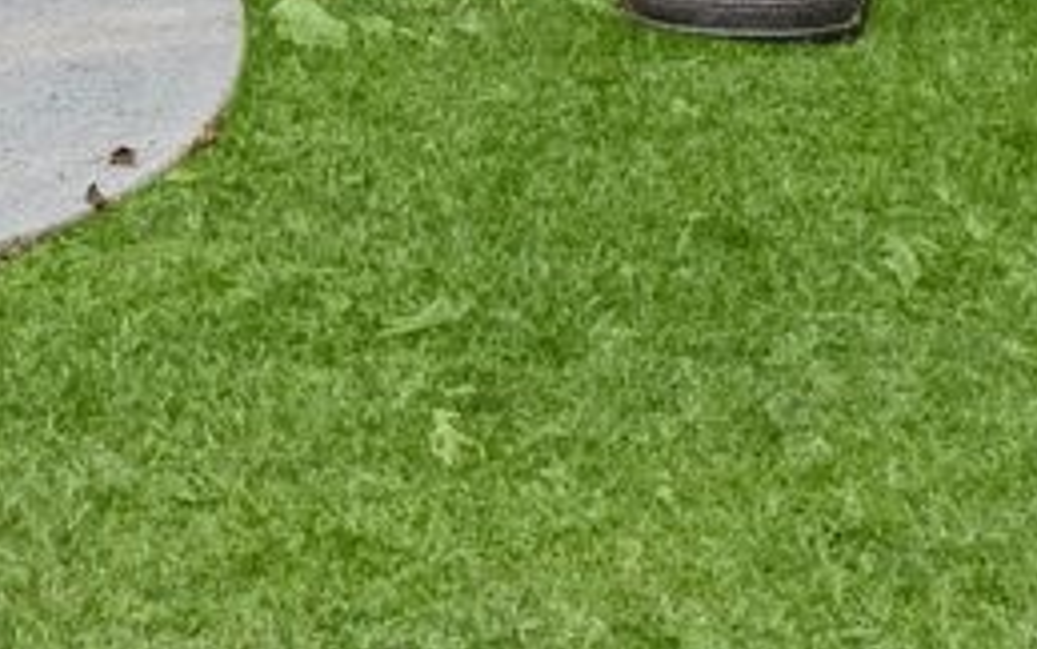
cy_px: -523
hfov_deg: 17.1
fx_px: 3420
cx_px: 152
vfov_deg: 10.2
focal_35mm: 121
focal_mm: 10
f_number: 10
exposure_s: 1/160
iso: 800
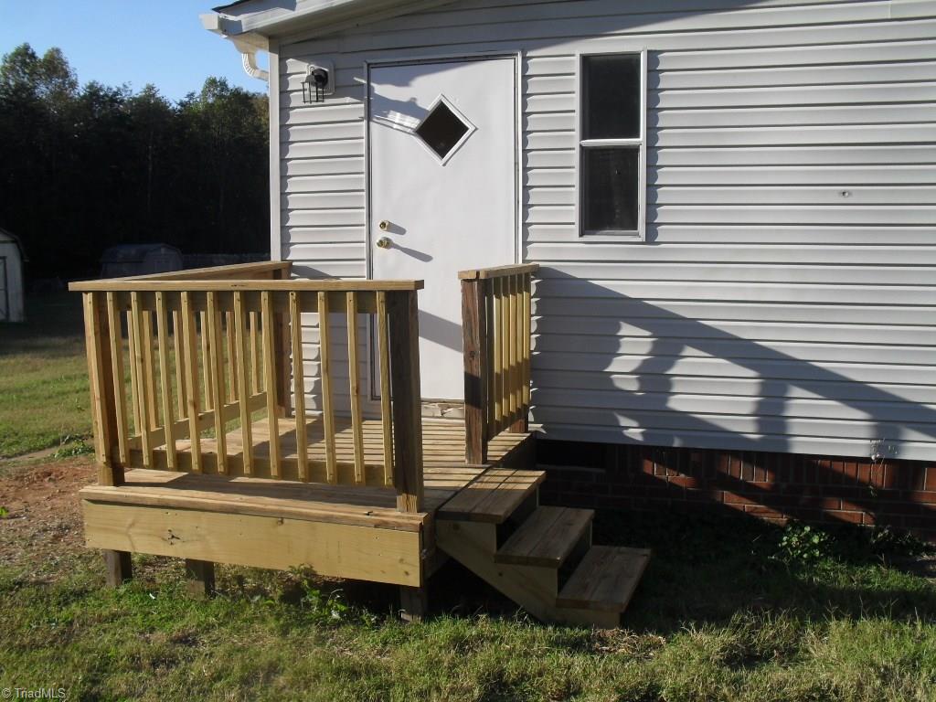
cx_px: 468
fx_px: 946
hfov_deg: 52.6
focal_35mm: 35
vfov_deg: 40.7
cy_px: 351
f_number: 8.4
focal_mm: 6.3
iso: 100
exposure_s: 1/125
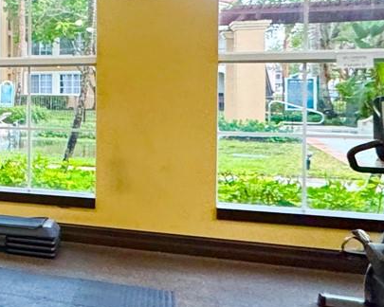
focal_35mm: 54
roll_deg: -0.4
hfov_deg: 26.9
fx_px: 614
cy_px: 100
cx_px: -161
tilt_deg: -1.5
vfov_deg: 27.9
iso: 400
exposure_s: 1/60
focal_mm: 2.22
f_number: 2.2
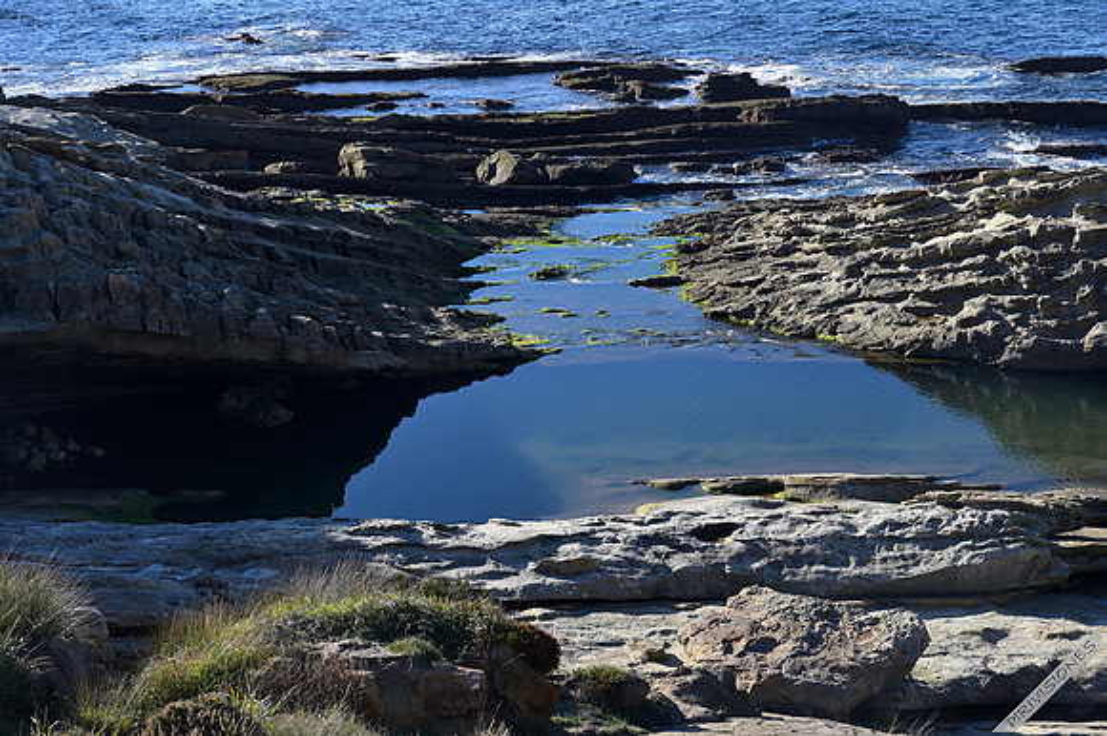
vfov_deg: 19.4
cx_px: 554
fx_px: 2151
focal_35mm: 70
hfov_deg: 28.9
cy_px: 368
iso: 100
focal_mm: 70
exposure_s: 1/100
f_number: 8
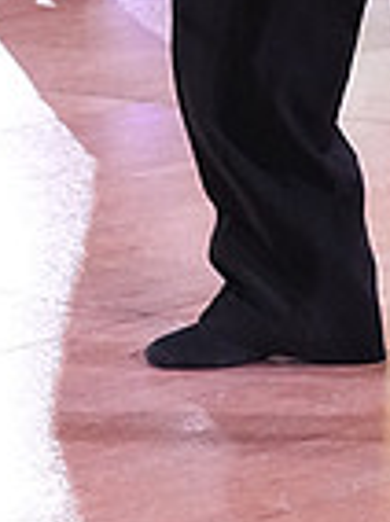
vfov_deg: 7.0
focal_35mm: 275
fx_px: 4144
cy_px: -423
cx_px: -75
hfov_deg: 5.4
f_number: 5
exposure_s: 1/400
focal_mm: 47
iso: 3200
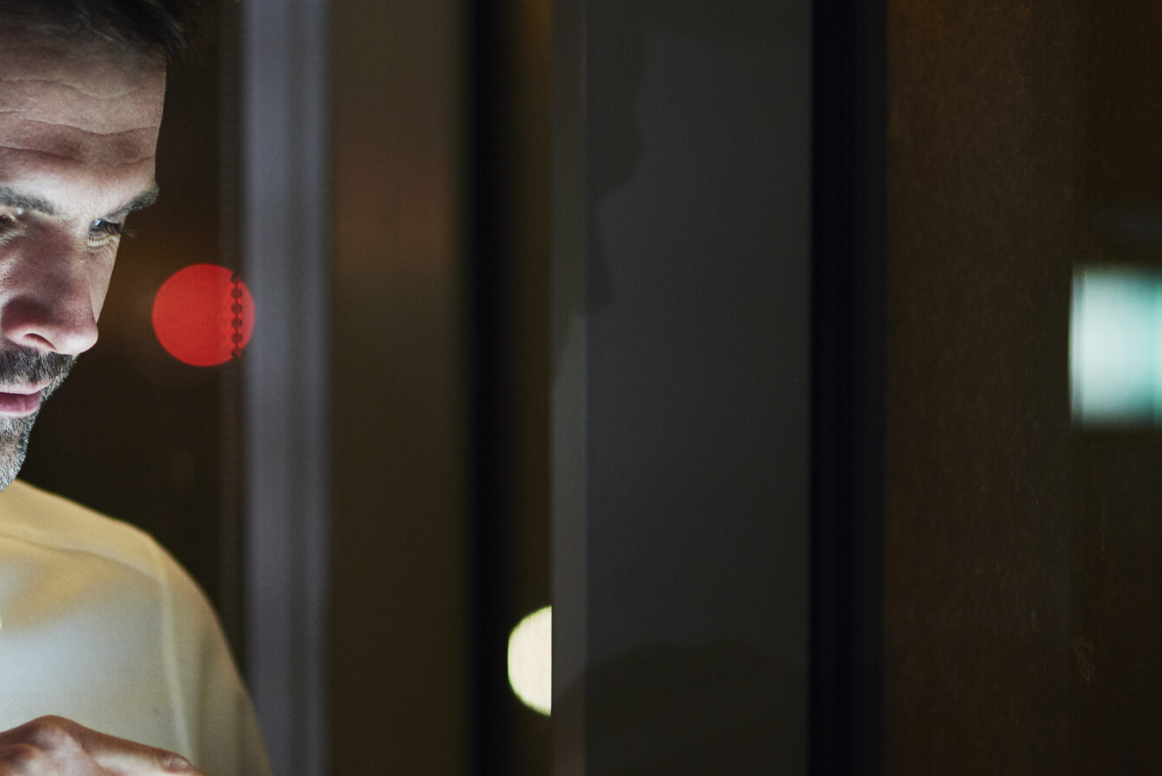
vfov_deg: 8.5
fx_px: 5197
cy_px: 493
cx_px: 125
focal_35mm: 161
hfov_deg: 12.7
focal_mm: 85
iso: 500
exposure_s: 1/100
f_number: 2
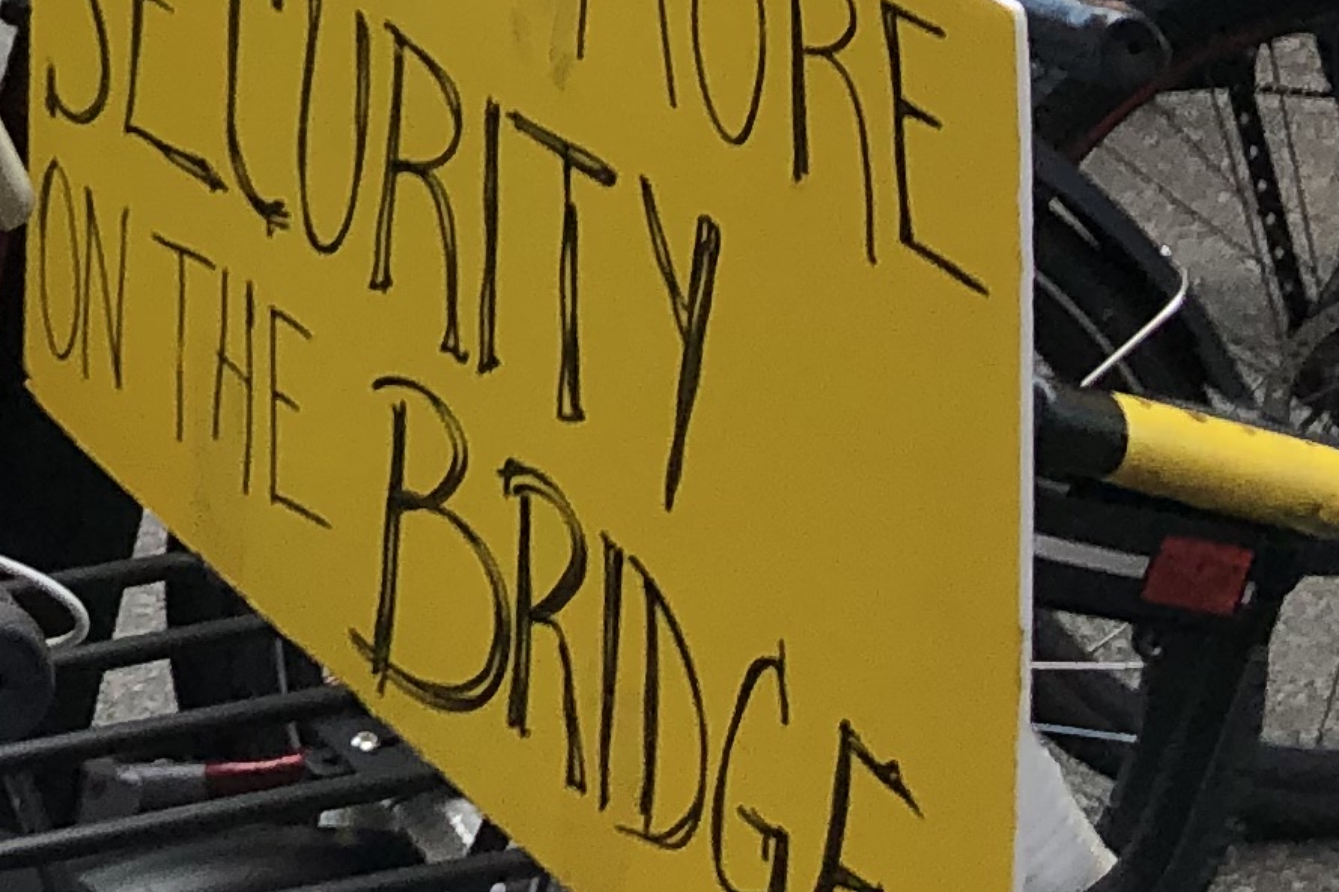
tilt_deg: -4.7
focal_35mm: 132
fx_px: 4908
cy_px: -1076
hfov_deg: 13.2
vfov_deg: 9.5
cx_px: -1420
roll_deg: +1.4
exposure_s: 1/355
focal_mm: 4
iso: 20
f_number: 1.8
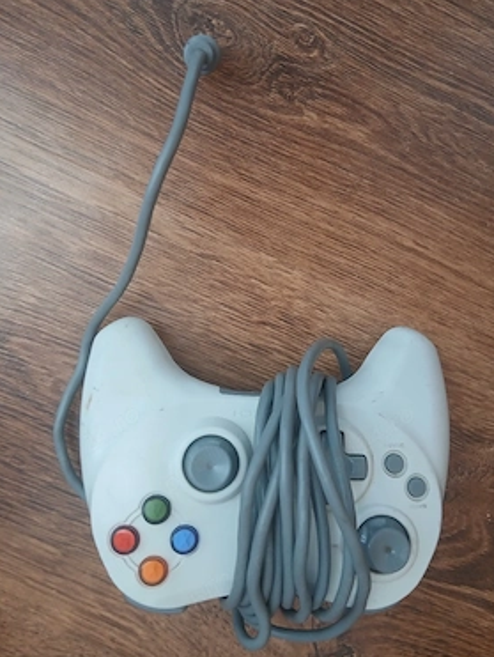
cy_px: 333
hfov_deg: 49.8
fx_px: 532
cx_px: 255
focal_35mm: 28
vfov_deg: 63.4
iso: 250
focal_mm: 3.98
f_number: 1.8
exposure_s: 1/25.1
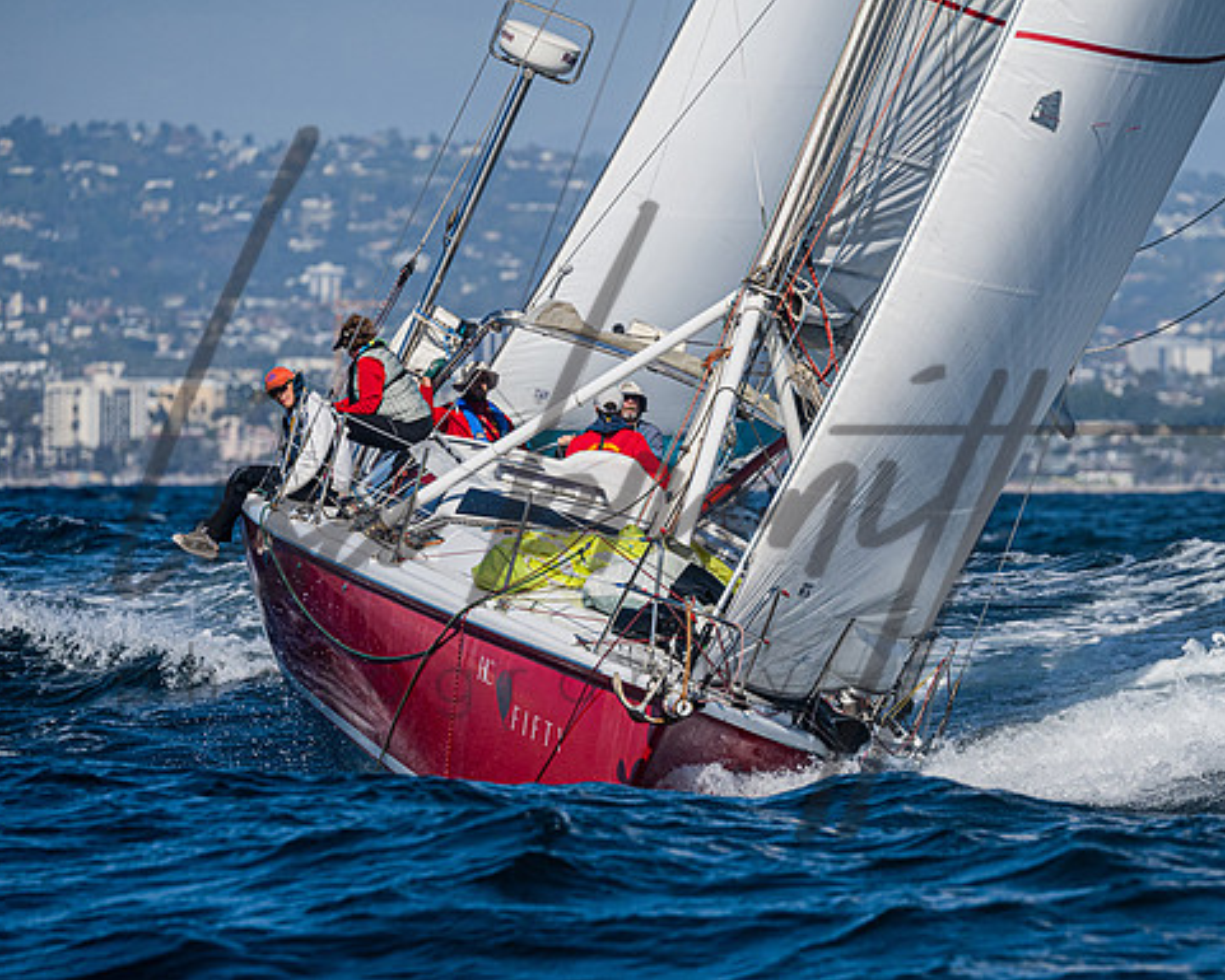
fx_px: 16282
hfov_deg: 4.3
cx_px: 789
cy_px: 671
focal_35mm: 449
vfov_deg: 3.4
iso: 400
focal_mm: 290
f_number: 6.3
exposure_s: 1/6400
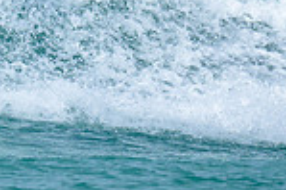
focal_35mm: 4281
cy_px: -7
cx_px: -415
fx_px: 33972
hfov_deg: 0.5
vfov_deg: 0.3
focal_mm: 800
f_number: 6.3
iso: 250
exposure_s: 1/2000
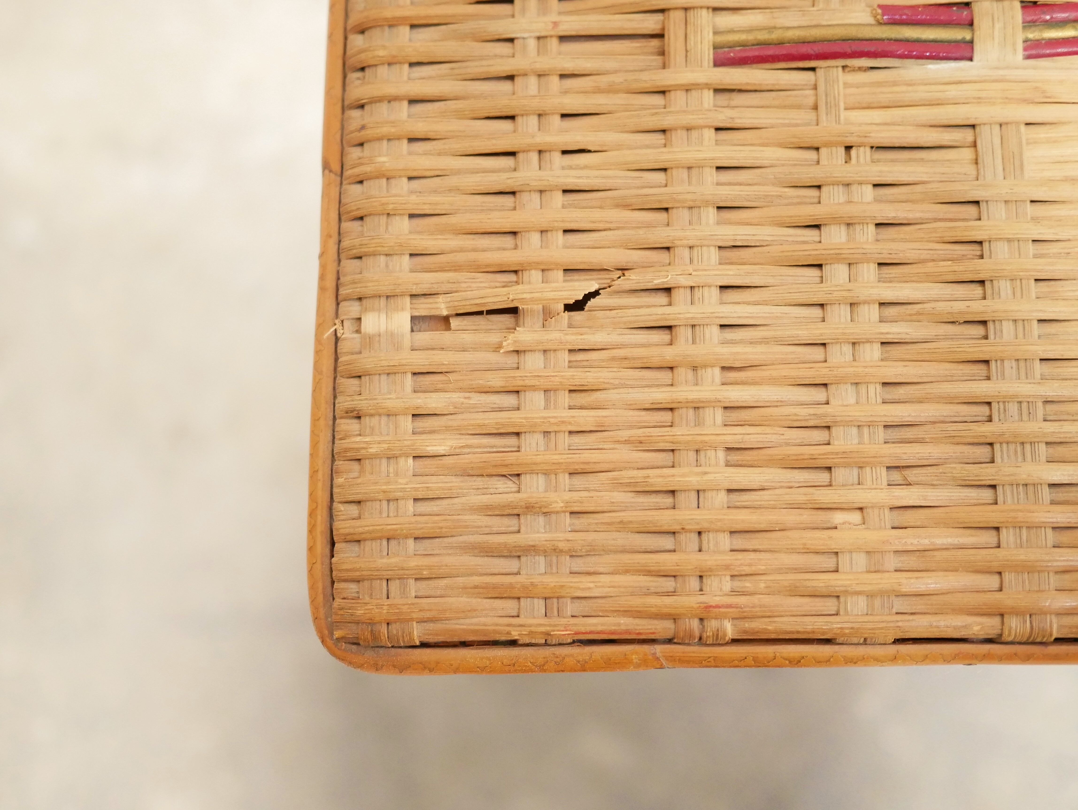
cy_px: 405
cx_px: 539
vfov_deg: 36.0
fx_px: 1246
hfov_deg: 46.8
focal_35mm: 40
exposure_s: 1/60
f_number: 1.7
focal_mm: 20
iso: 2500
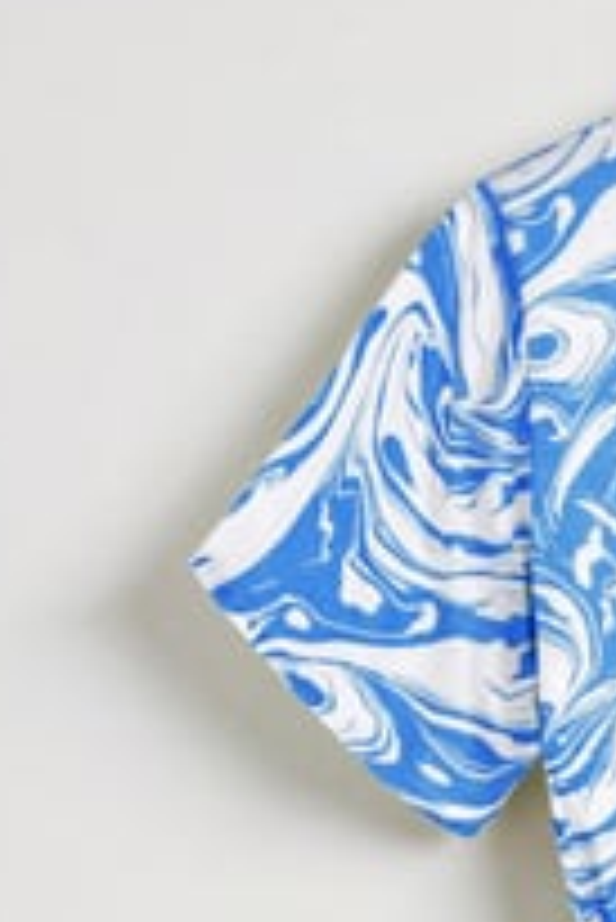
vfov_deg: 13.9
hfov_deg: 9.2
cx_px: 926
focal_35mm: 145
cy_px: 989
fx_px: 3715
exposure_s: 1/160
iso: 100
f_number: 7.1
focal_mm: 45
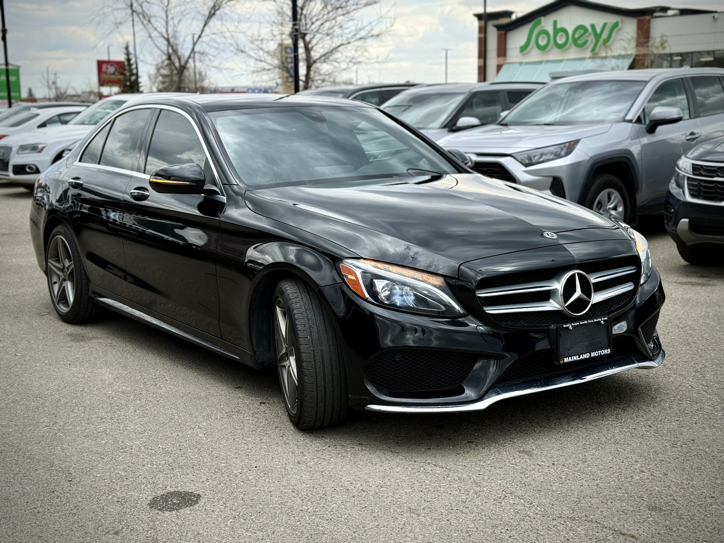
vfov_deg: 30.3
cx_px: 362
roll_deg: +1.0
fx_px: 1004
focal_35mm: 48
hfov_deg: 39.7
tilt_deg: -7.4
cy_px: 272
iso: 64
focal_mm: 6.76
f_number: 1.78
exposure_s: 1/1795
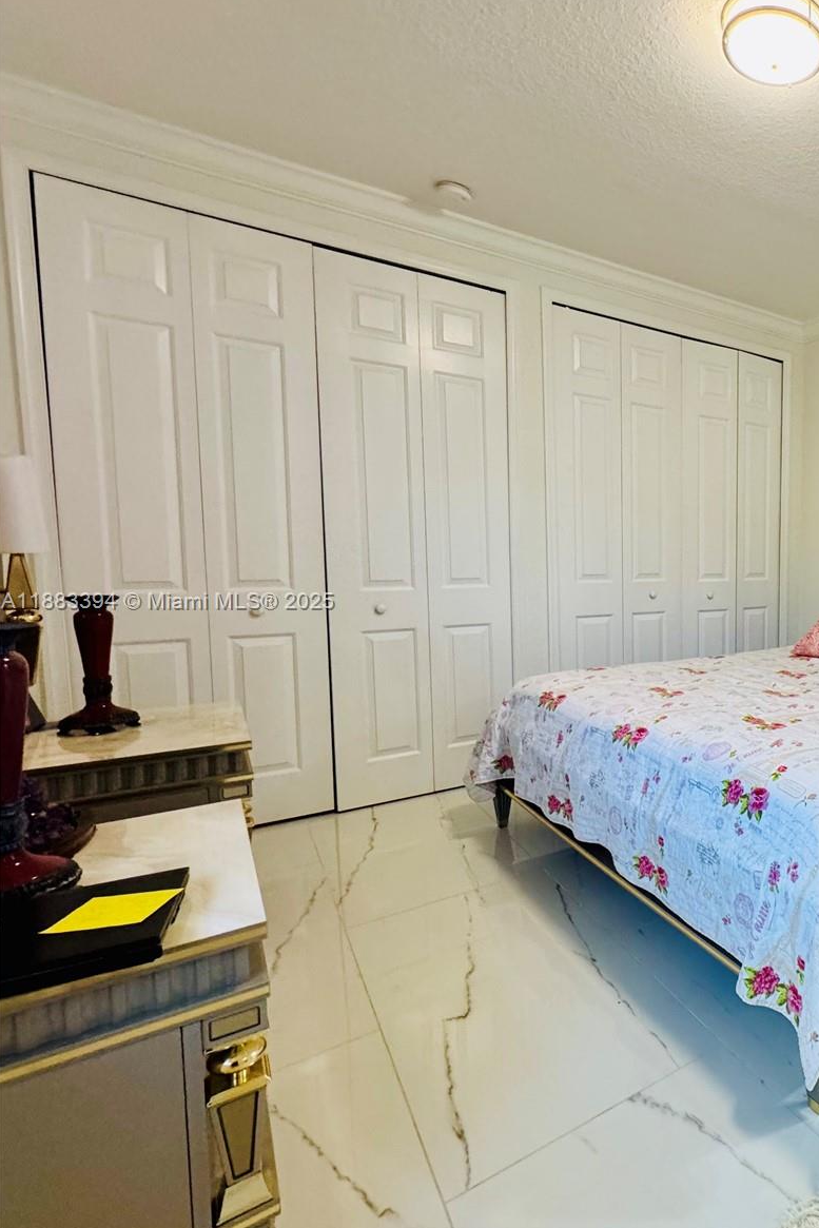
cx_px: 840
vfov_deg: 84.0
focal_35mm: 20
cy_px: 603
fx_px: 682
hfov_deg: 49.1
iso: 320
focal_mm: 2.22
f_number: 2.2
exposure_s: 1/120
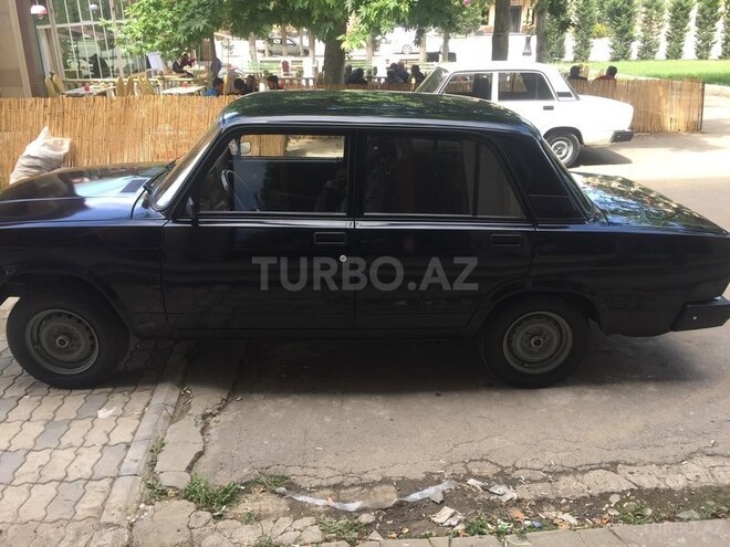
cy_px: 274
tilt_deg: -23.9
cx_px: 365
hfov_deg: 61.7
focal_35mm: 29
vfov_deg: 48.2
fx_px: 612
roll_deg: -0.5
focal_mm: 4.15
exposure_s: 1/188
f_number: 2.2
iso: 32
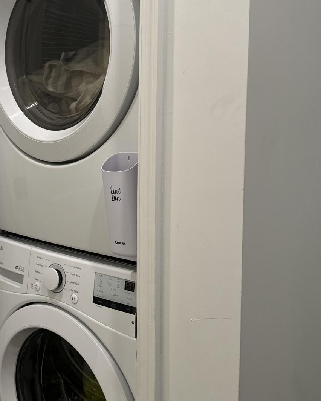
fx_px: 523
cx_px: 66
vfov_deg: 42.0
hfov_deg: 33.2
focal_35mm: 44
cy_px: 185
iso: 200
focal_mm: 6.86
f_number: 1.78
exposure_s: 1/120
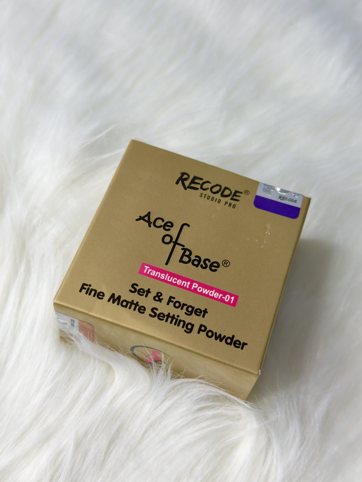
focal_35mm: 45
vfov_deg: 42.1
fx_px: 627
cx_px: 181
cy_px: 241
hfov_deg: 32.2
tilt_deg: -61.8
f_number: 1.78
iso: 64
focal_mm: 6.76
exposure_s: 1/237
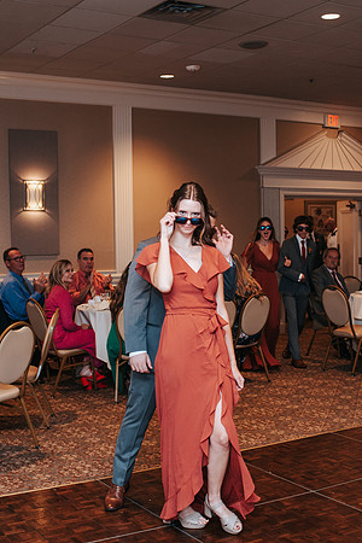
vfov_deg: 37.3
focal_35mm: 53
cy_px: 271
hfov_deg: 25.3
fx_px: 804
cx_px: 216
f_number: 2.8
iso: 1000
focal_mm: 35
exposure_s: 1/160
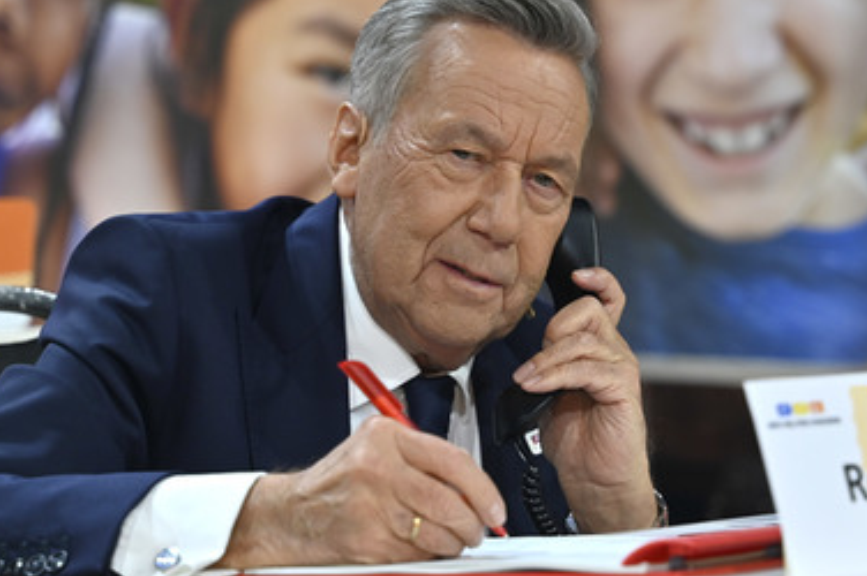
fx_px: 2166
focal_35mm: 90
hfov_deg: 22.6
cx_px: 395
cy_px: 283
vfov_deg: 15.2
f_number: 4
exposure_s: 1/200
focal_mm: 75
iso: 800
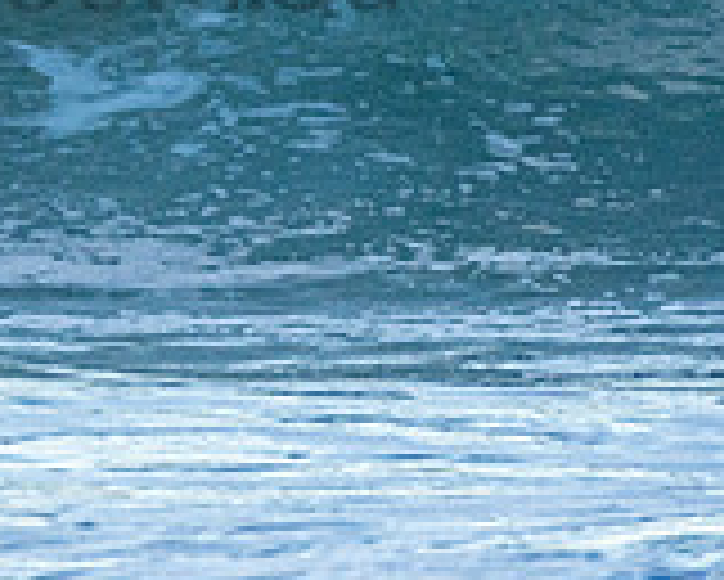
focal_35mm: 2438
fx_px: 52272
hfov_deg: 0.8
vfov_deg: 0.6
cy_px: -92
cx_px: -76
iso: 560
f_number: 5.6
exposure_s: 1/1250
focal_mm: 480
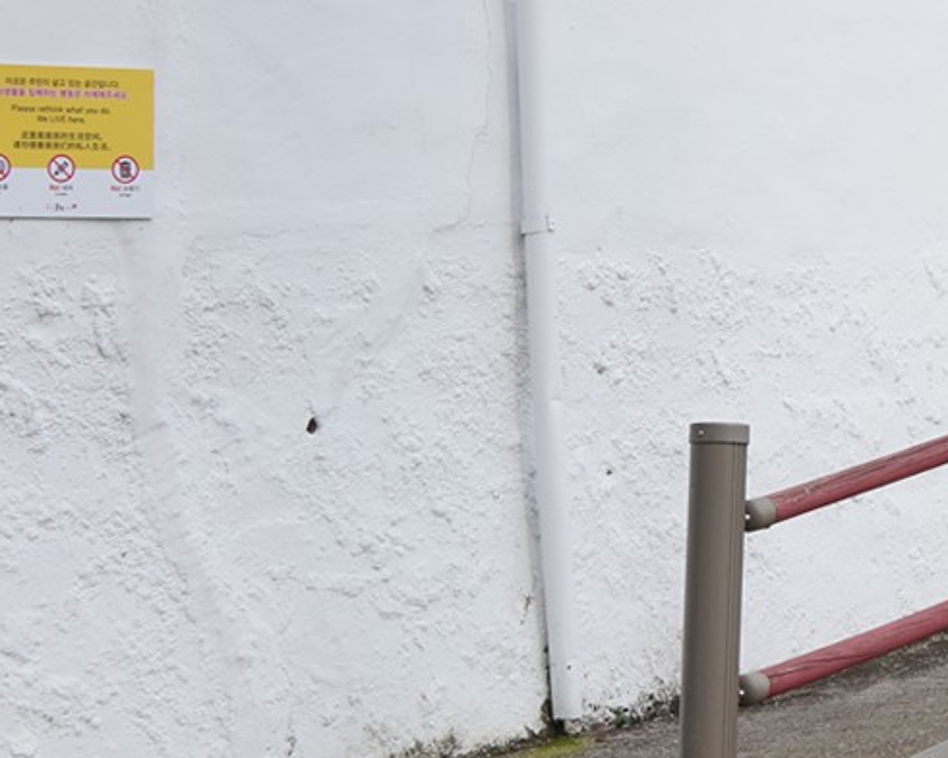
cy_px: 83
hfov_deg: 13.0
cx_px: 1712
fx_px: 3760
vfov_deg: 11.4
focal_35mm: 134
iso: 200
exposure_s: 1/100
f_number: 13
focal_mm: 35
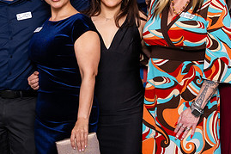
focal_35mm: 112
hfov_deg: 18.2
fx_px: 718
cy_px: 45
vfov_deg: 12.2
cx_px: 67
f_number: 5.6
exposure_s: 1/200
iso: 500
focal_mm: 43
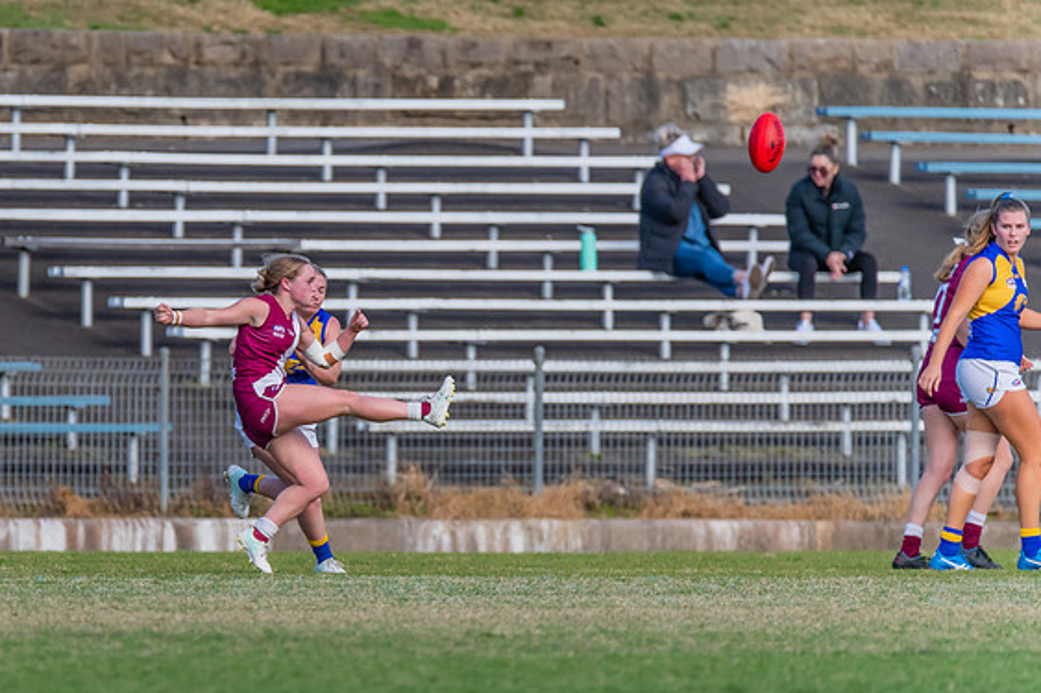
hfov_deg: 2.3
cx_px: 294
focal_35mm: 886
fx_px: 25611
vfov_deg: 1.6
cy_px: 394
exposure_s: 1/1600
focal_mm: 600
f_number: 6.3
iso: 1000
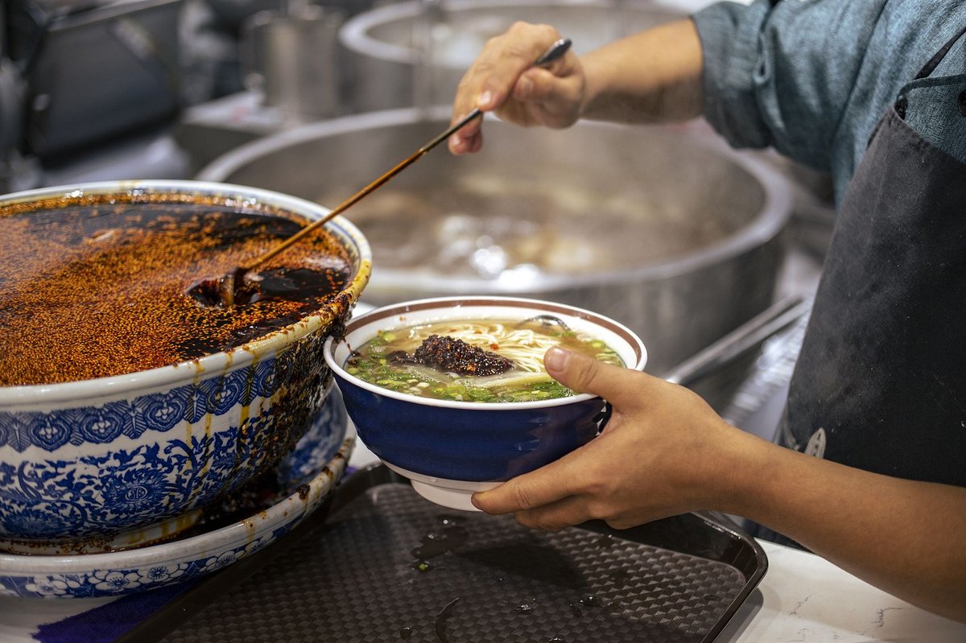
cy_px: 322
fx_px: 1422
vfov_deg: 25.5
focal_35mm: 53
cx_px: 483
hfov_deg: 37.5
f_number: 2
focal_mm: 35
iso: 400
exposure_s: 1/105
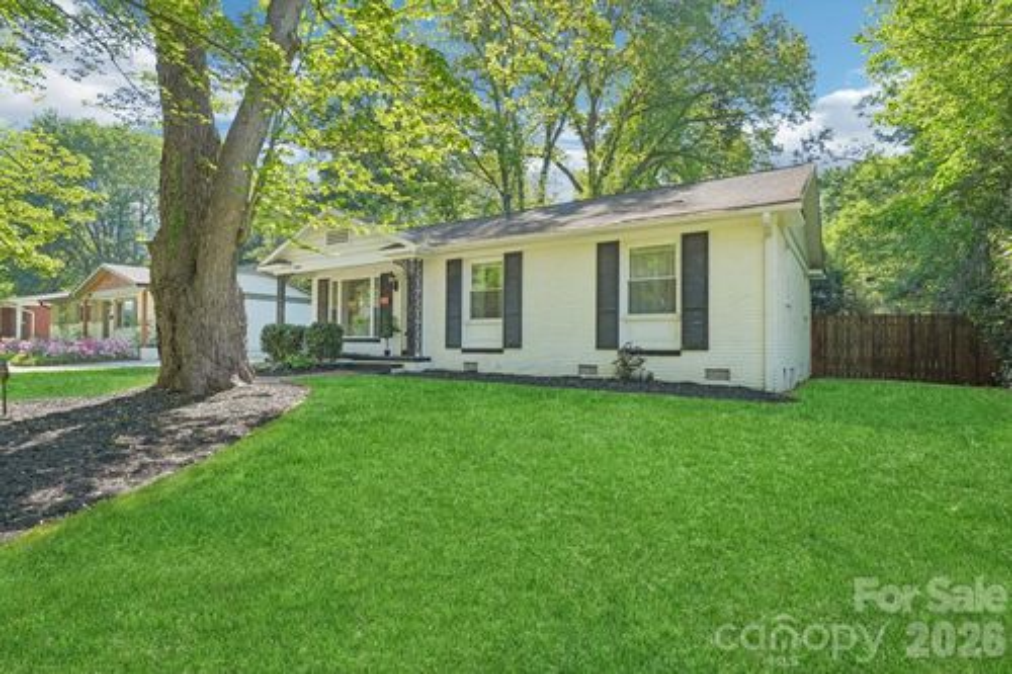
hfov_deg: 96.8
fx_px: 450
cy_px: 337
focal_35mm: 16
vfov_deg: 73.7
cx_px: 506
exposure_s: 1/800
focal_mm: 16
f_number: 8
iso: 400
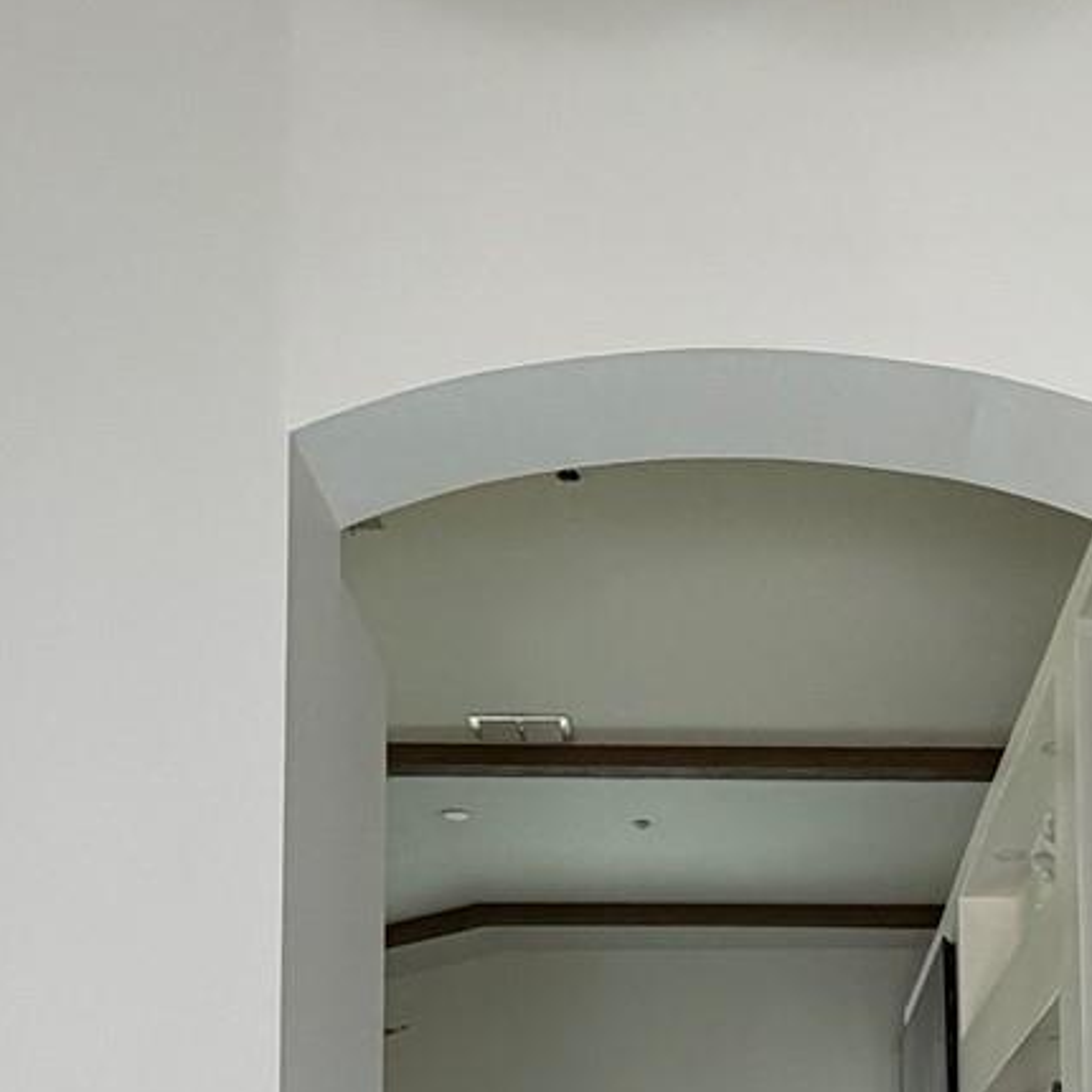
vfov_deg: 31.8
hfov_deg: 36.2
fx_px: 1642
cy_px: 1249
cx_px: 767
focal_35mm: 46
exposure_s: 1/120
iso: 250
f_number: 2.2
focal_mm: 2.22
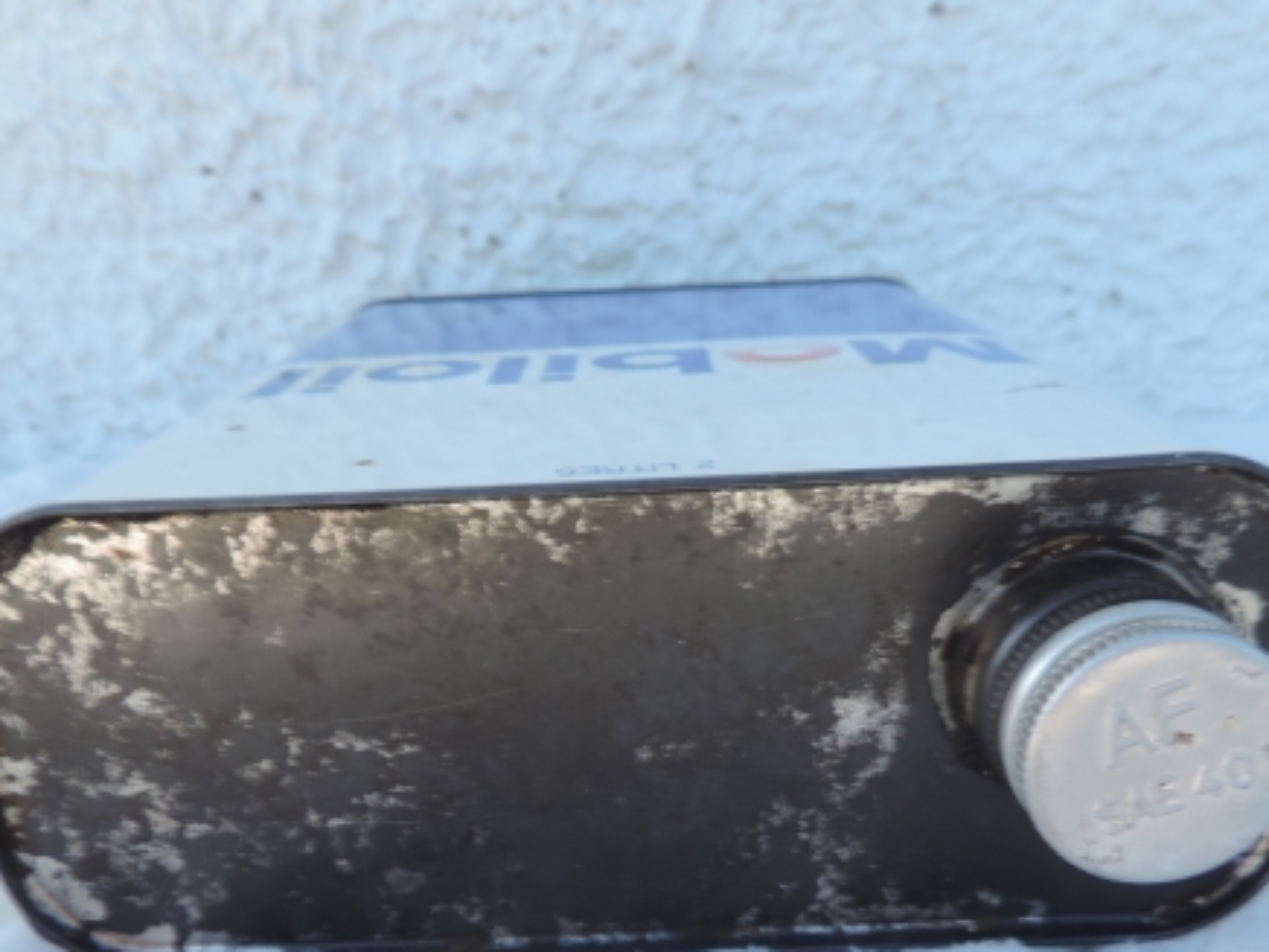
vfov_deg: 42.4
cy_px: 632
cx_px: 614
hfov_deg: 55.3
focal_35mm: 33
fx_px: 1210
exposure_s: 1/200
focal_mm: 4.3
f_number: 3
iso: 80
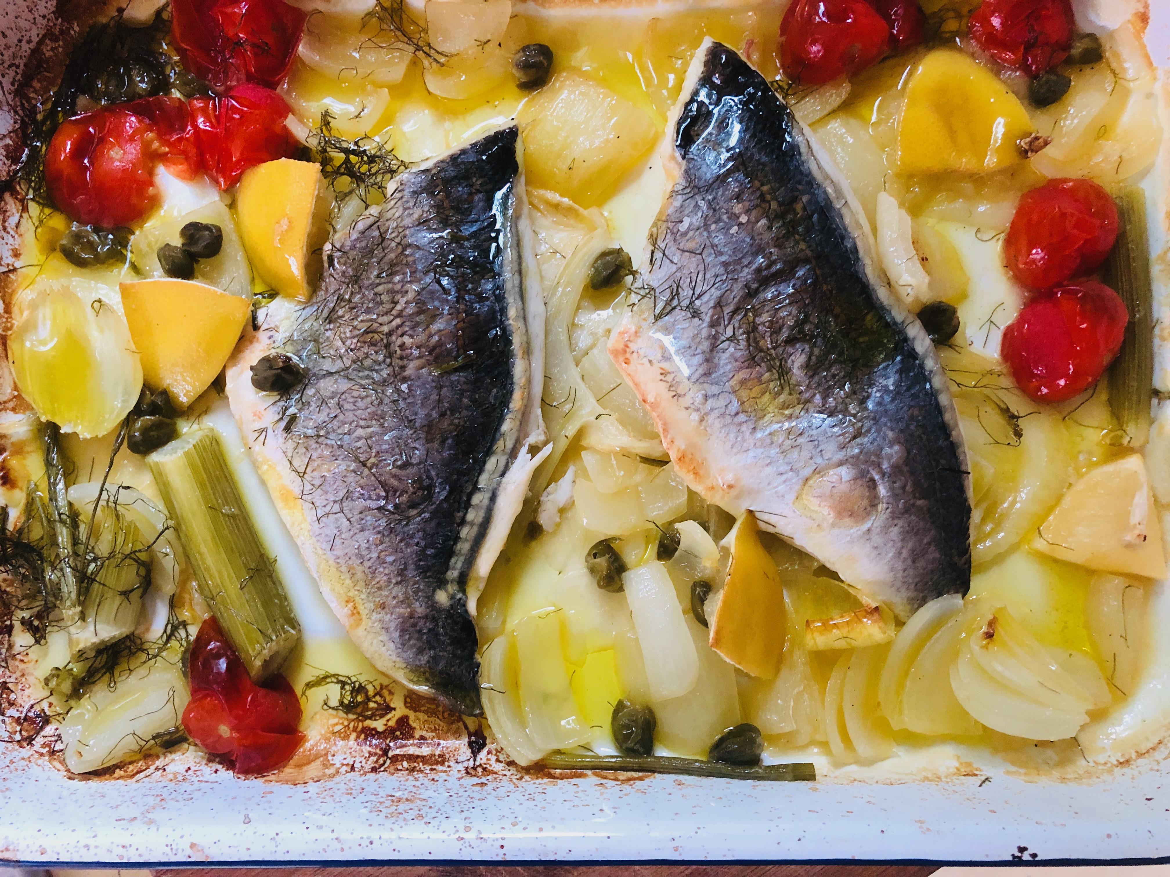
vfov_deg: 49.7
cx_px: 585
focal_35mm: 28
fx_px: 946
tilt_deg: -81.5
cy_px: 438
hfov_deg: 63.4
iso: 100
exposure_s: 1/11
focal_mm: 3.99
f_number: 1.8
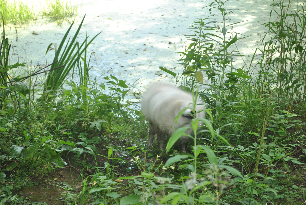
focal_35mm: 78
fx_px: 664
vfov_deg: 17.5
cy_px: 102
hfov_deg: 26.0
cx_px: 153
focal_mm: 52
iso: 200
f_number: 5.6
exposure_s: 1/80
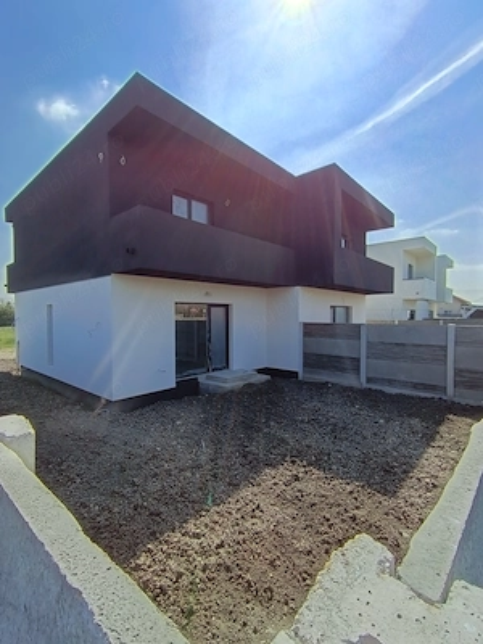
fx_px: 316
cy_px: 322
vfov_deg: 91.0
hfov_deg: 74.7
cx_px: 242
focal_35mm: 17
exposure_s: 1/713
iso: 100
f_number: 2.2
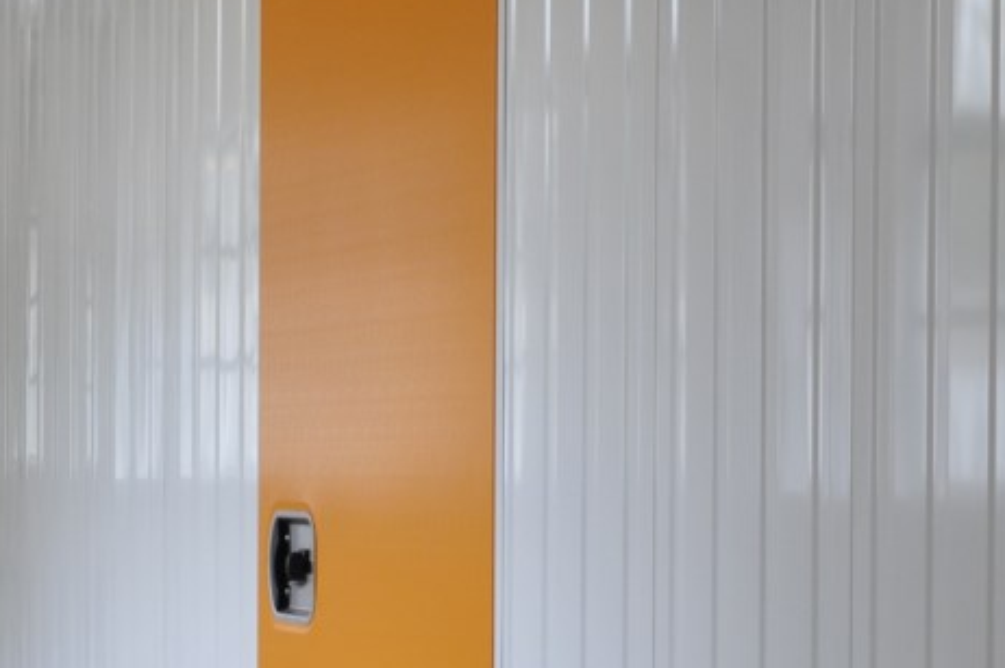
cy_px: 539
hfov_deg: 15.1
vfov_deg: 10.1
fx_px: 3765
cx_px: 831
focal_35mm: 135
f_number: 5.6
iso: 400
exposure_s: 1/160
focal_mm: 26
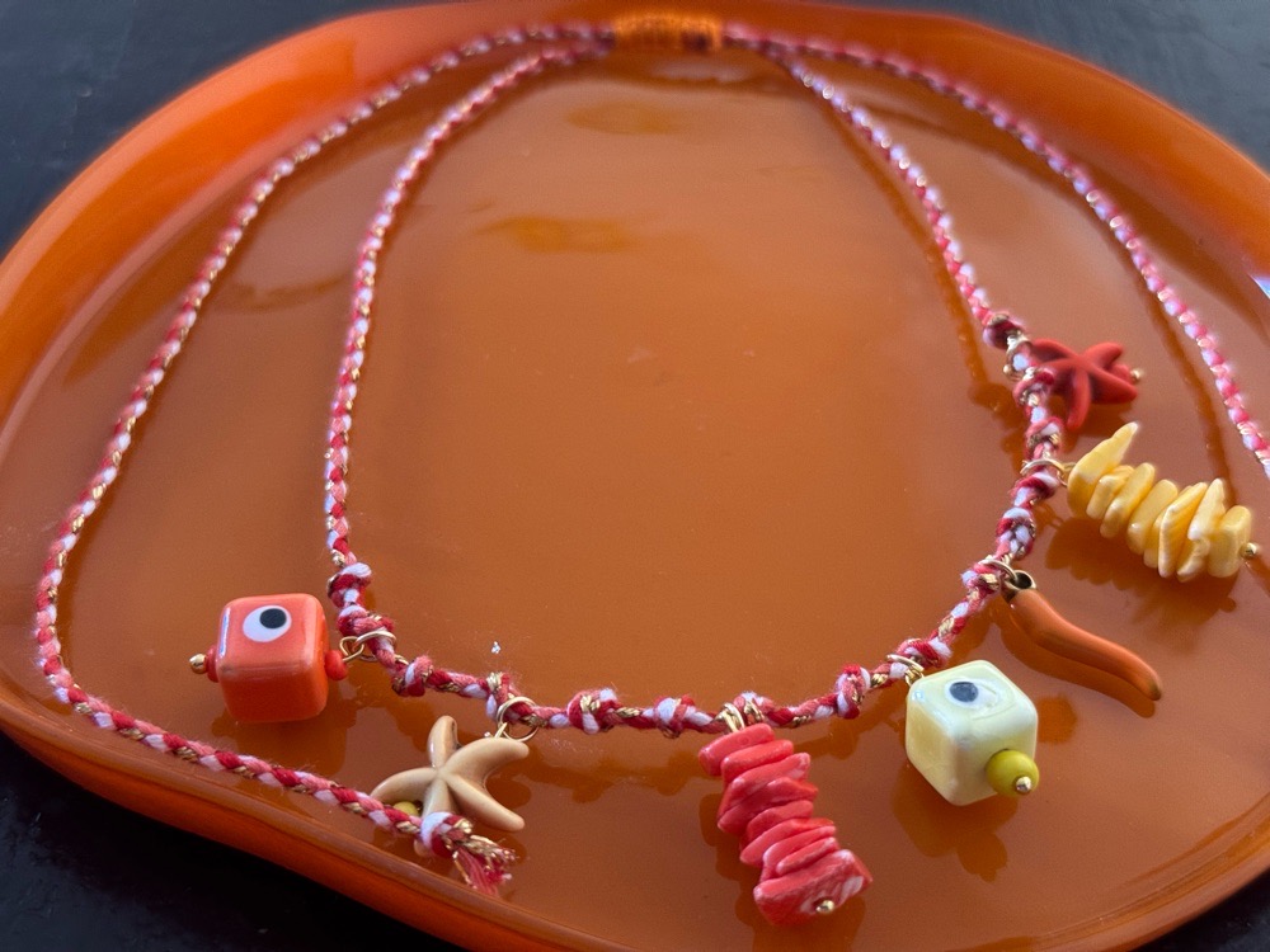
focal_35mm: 48
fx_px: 1761
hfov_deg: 39.7
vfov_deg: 30.3
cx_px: 635
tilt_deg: -43.4
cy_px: 476
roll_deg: -0.4
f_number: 1.78
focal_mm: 6.76
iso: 320
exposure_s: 1/40
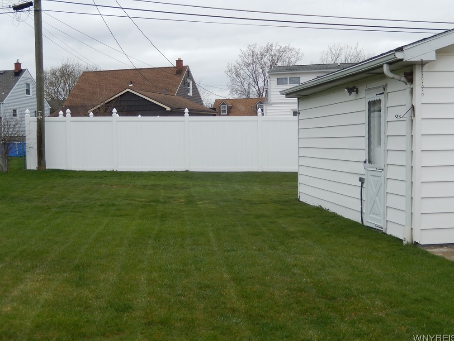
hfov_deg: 36.8
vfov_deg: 28.0
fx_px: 682
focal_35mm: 52
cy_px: 172
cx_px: 228
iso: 125
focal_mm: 9.2
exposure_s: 1/640
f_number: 4.5
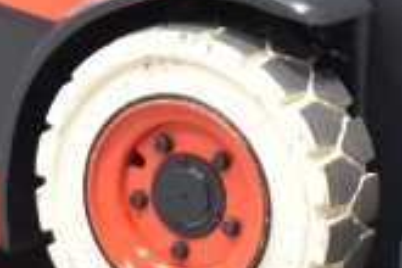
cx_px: 149
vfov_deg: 4.2
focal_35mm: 317
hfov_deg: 6.5
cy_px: -421
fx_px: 3536
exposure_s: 1/40
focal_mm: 29
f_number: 4.5
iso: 1600
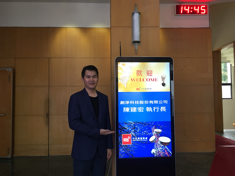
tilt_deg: +3.1
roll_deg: +0.5
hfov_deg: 61.7
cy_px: 88
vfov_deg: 48.2
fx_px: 197
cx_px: 118
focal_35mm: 29
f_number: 2.2
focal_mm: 4.15
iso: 40
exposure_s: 1/15
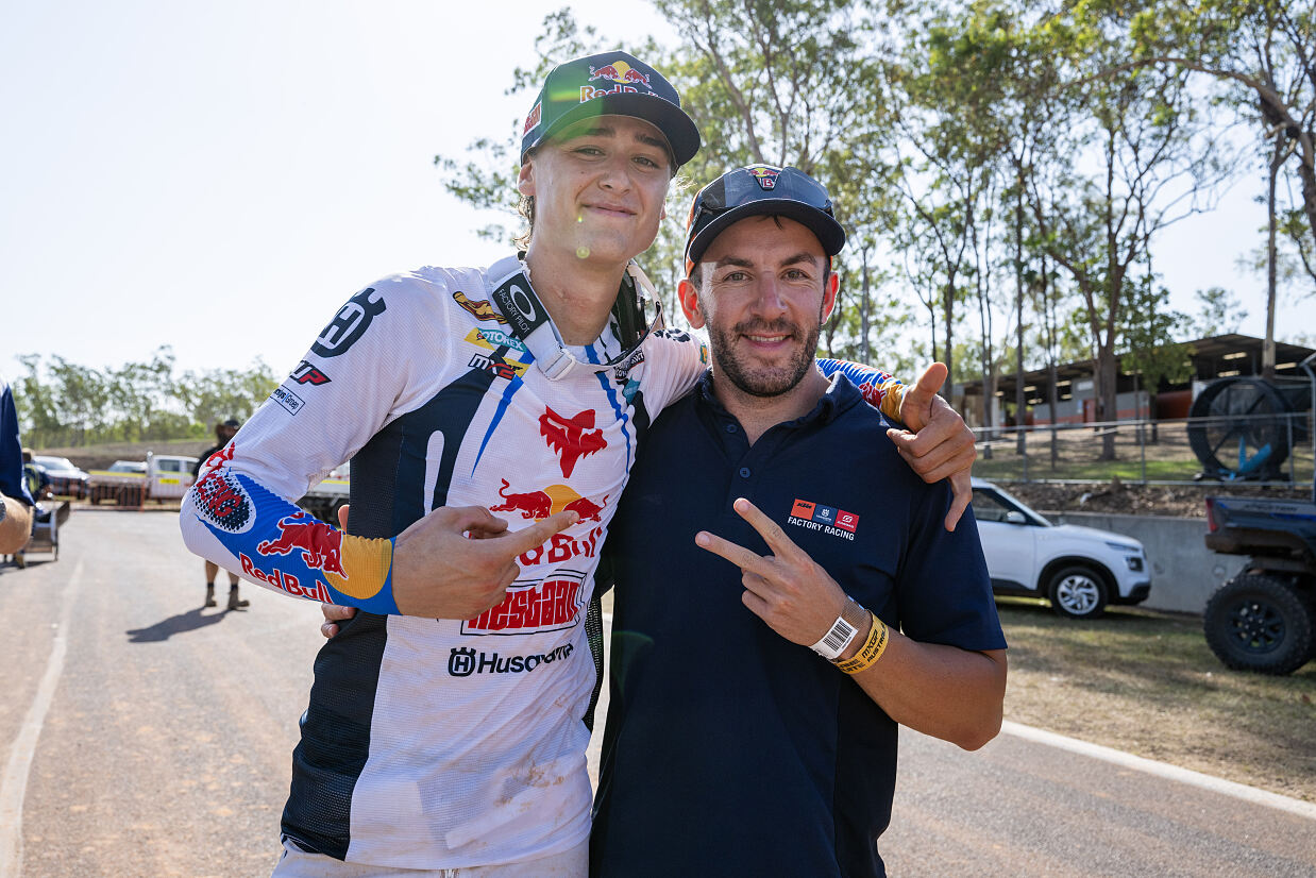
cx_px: 658
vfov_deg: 46.4
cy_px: 439
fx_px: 1024
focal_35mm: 28
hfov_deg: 65.5
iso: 200
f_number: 5.6
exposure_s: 1/800
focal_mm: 28
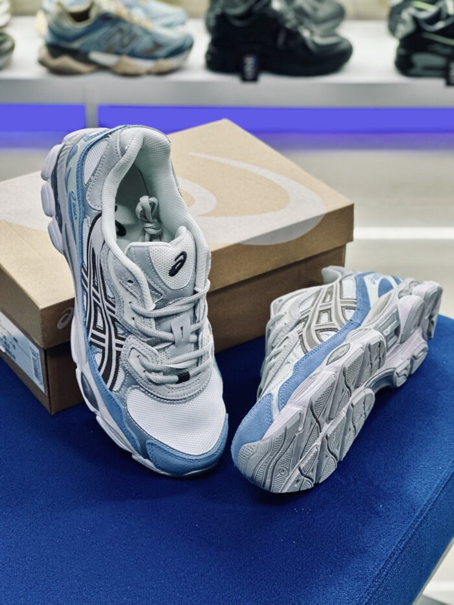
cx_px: 227
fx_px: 1346
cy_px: 302
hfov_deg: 19.1
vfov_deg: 25.3
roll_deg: -1.7
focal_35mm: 77
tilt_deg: -31.7
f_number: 2.8
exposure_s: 1/100
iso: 160
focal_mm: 9
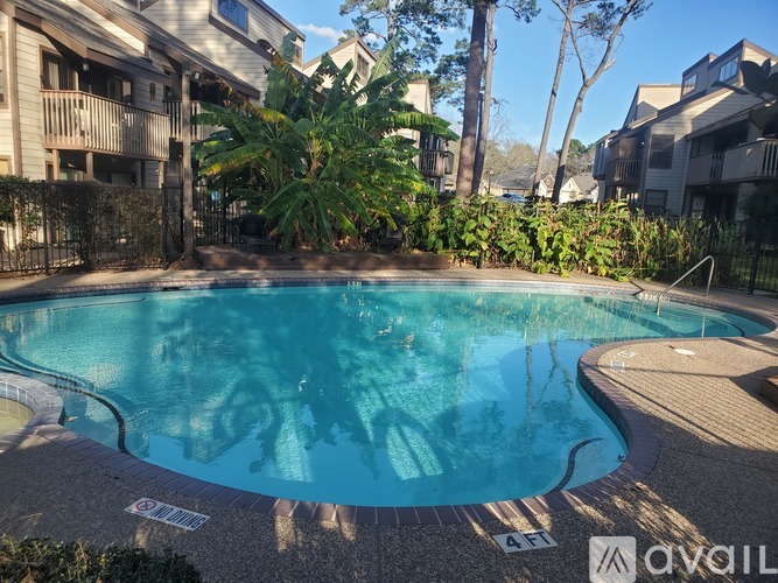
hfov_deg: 67.3
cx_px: 389
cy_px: 292
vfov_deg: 53.0
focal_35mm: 26
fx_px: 584
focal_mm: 4.3
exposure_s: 1/613
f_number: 2.4
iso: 50
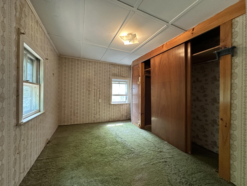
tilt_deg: +0.3
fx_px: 100
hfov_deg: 102.1
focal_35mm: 14
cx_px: 124
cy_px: 93
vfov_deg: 85.7
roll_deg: +0.0
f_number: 2.2
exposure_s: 1/60
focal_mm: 2.22
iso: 500
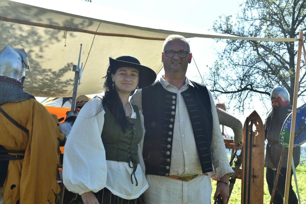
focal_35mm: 45
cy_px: 102
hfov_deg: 43.6
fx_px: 383
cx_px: 153
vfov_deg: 29.9
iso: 125
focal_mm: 30
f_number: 8
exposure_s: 1/250
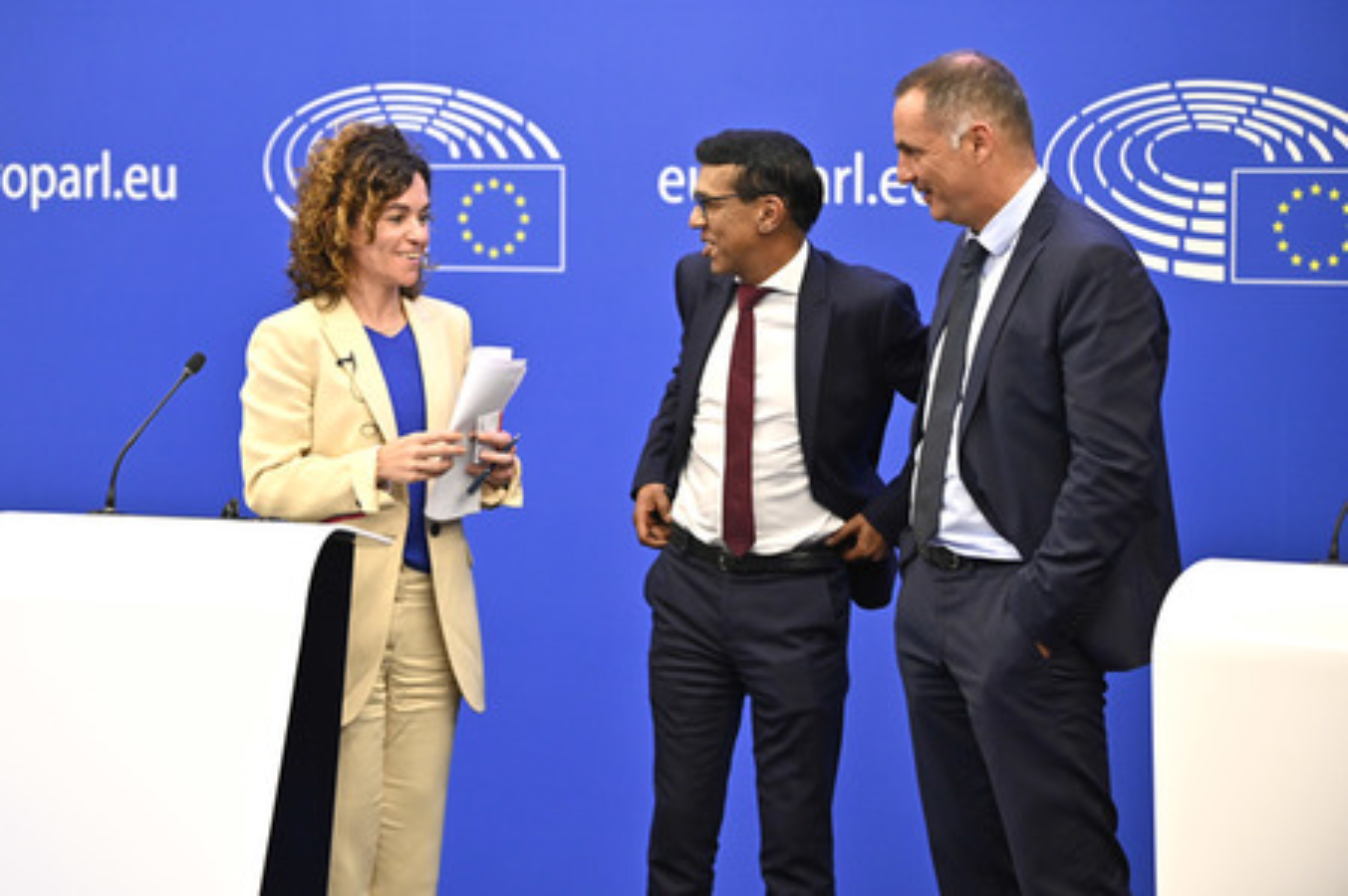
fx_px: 4191
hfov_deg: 18.3
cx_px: 674
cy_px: 448
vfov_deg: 12.2
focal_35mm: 112
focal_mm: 112
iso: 2500
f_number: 2.8
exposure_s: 1/320
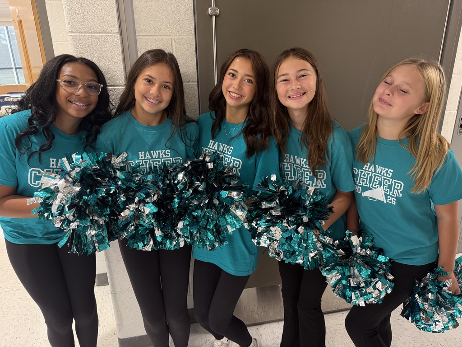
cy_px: 174
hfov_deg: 71.6
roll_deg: +0.9
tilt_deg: -19.1
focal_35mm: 24
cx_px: 231
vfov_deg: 56.8
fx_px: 320
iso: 320
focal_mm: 6.76
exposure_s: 1/60
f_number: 1.78
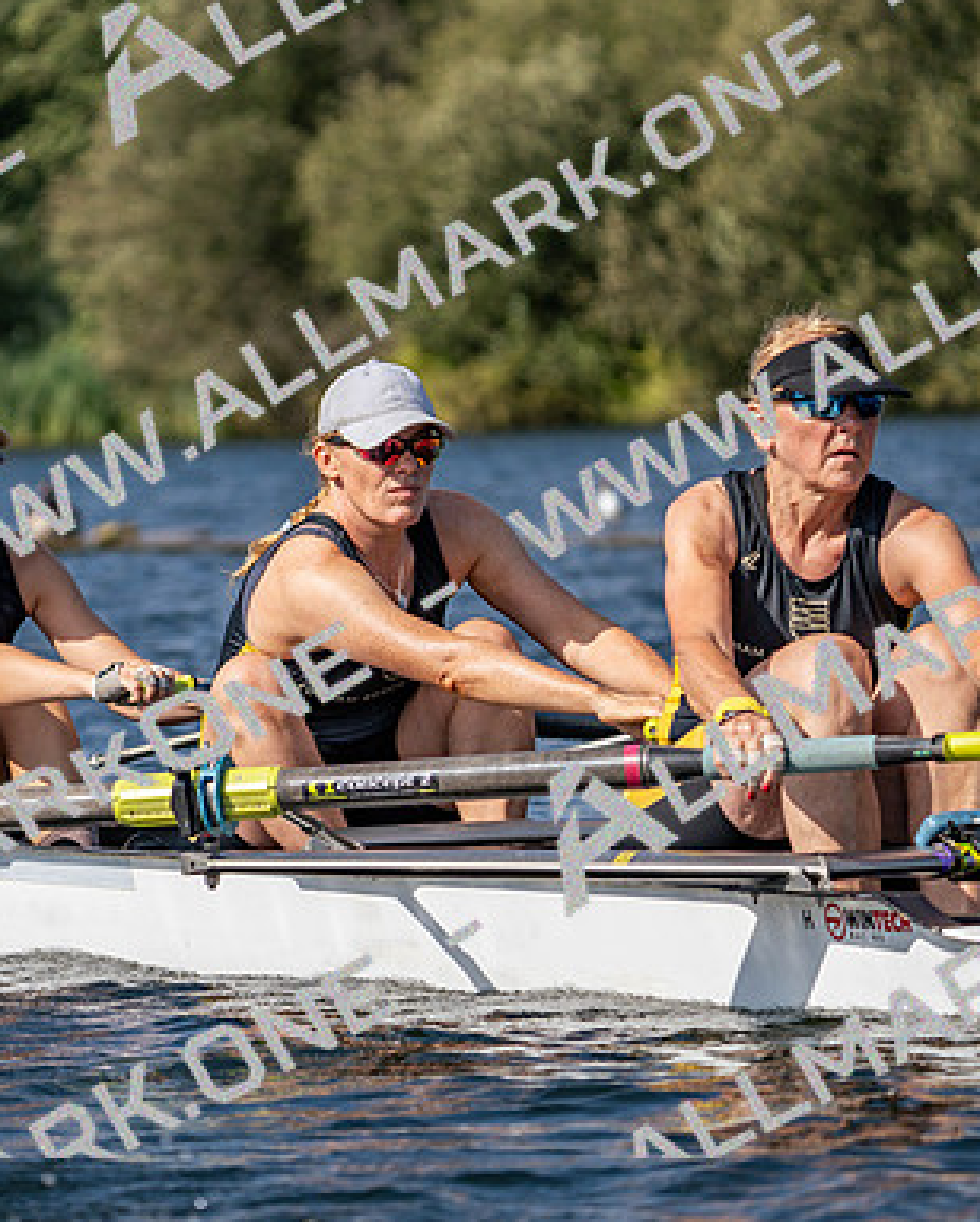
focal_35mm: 296
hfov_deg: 5.2
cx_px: 277
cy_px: 613
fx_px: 10715
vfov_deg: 6.5
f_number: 5.6
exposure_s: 1/1600
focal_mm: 209
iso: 125
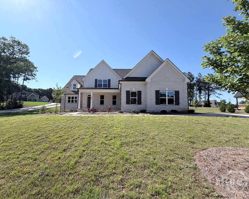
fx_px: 111
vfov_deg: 84.0
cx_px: 116
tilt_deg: +5.8
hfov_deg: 96.7
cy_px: 100
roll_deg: -0.7
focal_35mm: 15
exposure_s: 1/770
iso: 25
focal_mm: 2.22
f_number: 2.2
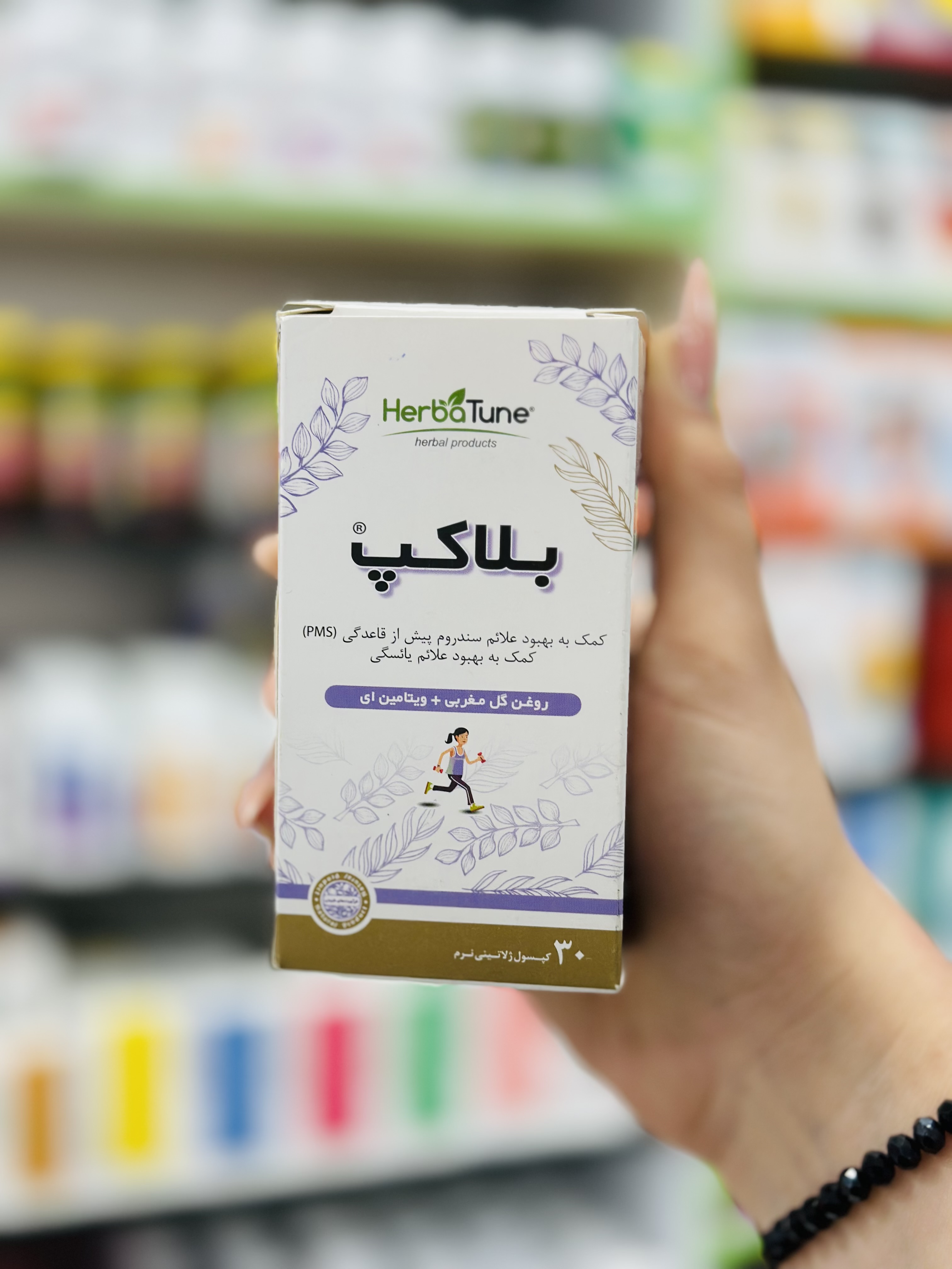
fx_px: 1760
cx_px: 476
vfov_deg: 39.7
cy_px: 634
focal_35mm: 48
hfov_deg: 30.3
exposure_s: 1/100
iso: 100
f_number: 1.78
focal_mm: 6.86
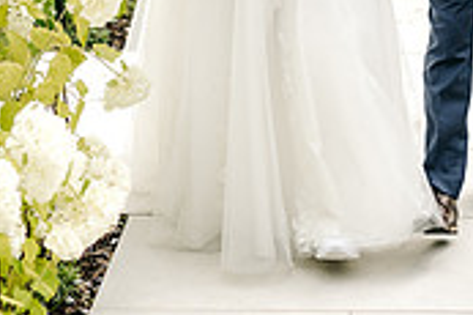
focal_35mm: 124
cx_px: 331
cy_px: -160
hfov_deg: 16.5
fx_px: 1628
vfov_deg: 10.6
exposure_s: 1/2500
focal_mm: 35
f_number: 1.4
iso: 100
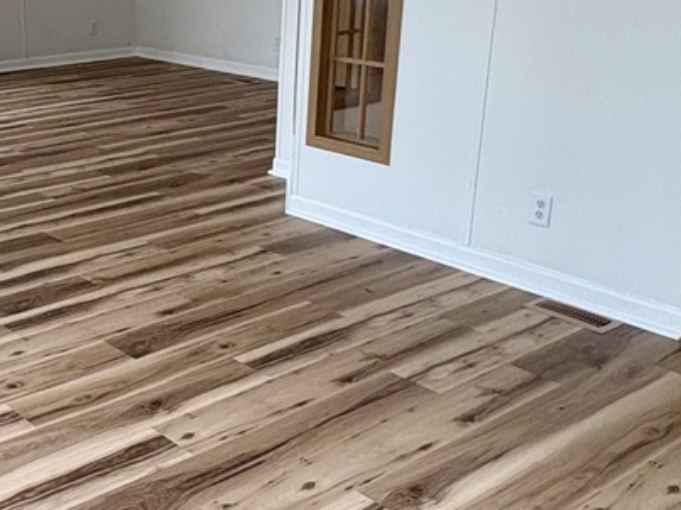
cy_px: 255
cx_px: 125
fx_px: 983
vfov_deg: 29.1
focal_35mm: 50
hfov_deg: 36.7
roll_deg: +1.0
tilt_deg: -19.2
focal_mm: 2.22
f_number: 2.2
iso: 50
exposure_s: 1/120
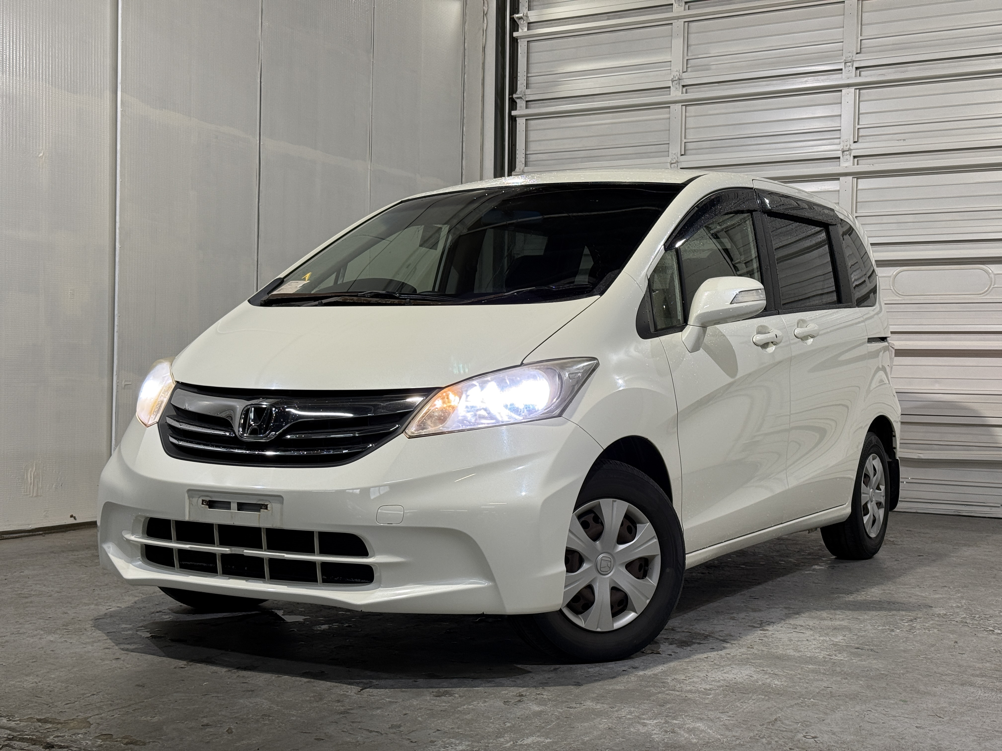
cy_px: 376
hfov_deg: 39.7
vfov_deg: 30.3
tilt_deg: -0.5
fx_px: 1389
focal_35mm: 48
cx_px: 501
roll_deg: -1.0
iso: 64
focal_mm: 6.76
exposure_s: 1/60
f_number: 1.78
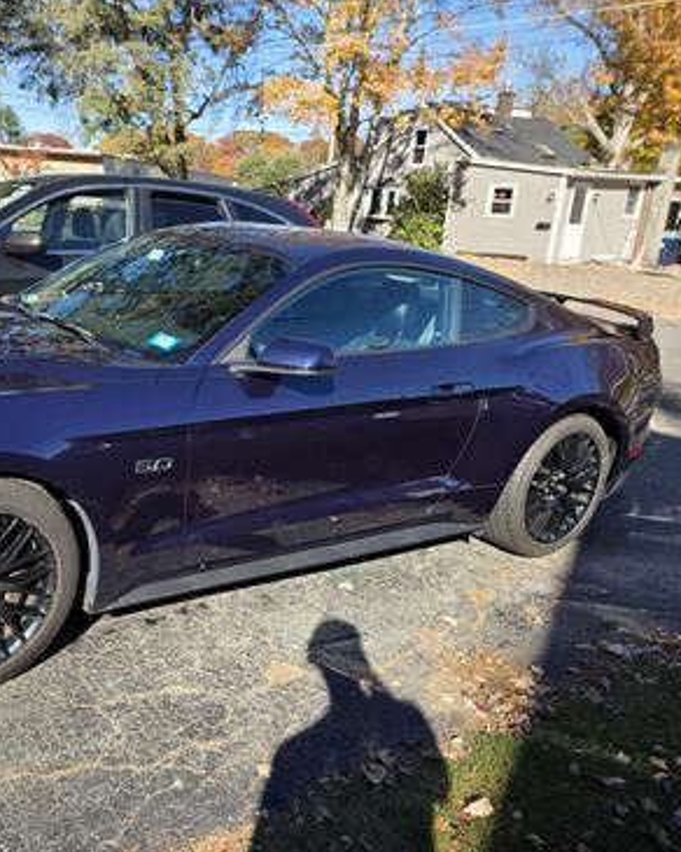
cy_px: 434
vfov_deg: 57.2
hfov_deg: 44.7
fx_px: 781
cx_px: 131
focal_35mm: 31
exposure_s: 1/2635
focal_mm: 6.3
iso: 80
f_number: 1.7
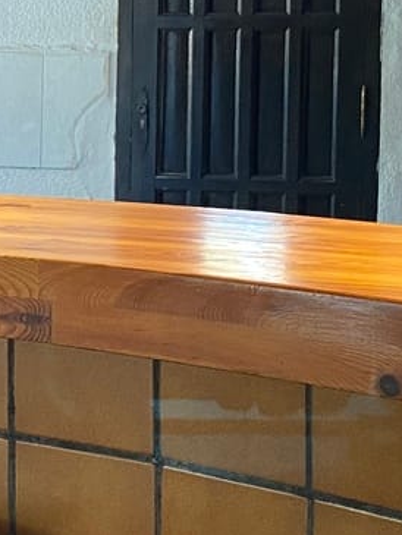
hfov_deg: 12.5
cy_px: 167
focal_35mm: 114
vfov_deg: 17.2
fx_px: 1764
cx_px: -148
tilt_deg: -4.2
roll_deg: -0.6
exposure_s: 1/60
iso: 250
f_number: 1.8
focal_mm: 4.25
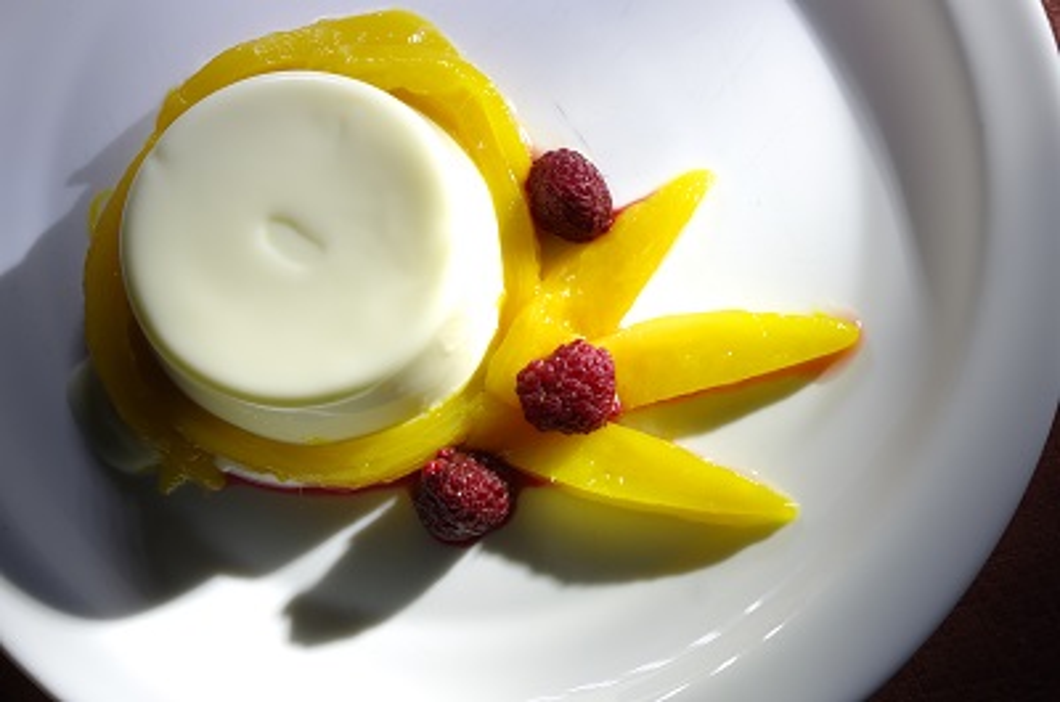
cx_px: 530
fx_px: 1969
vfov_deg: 20.2
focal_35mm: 67
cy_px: 351
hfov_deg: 30.1
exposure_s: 1/15
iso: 100
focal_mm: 45
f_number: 9
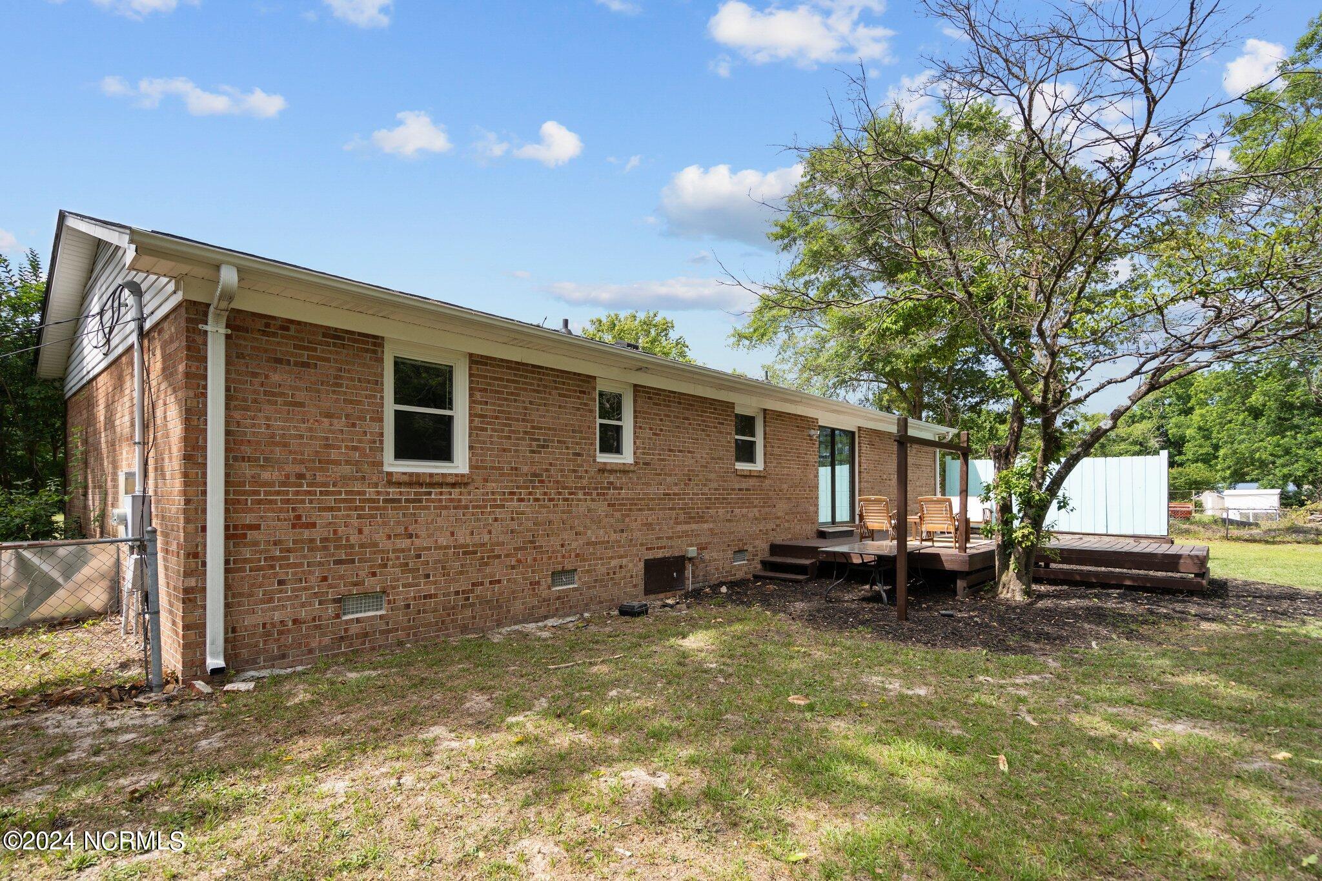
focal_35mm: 16
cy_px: 440
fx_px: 587
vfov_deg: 73.7
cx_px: 661
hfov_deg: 96.7
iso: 400
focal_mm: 16
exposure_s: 1/2000
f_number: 4
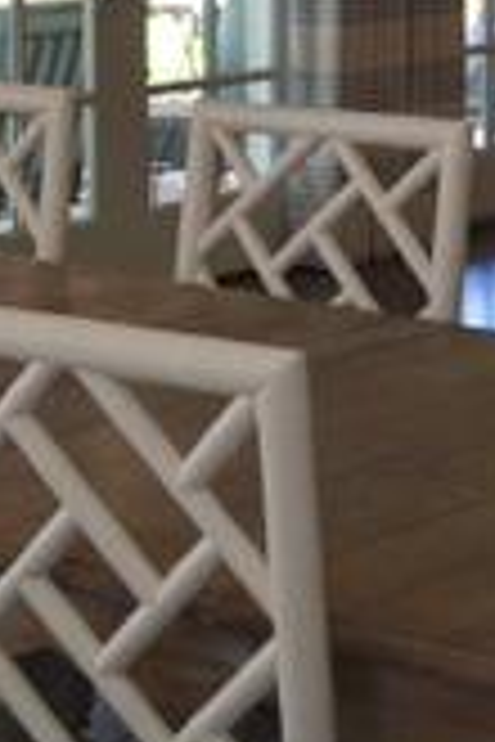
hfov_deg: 10.3
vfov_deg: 15.0
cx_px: -22
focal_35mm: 132
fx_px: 2712
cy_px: -157
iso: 400
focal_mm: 29
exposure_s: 1/80
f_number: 4.5
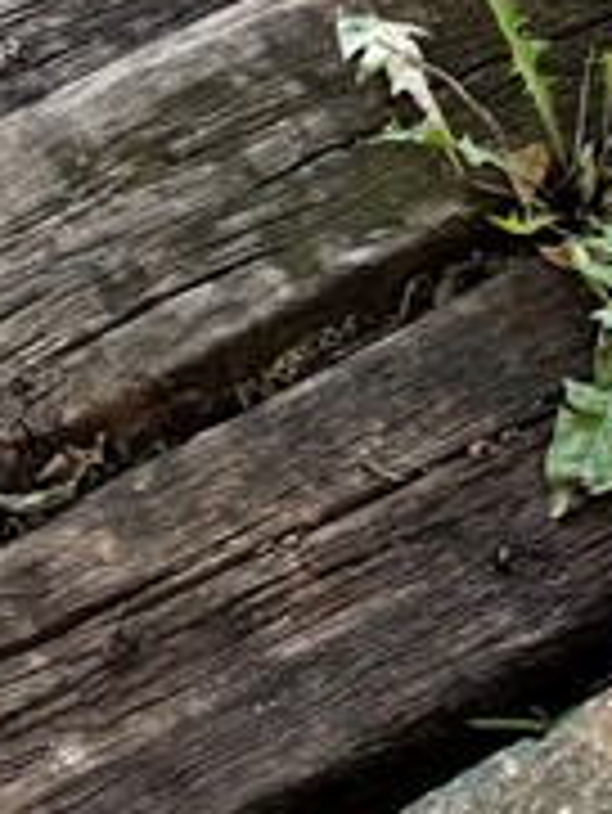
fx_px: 3202
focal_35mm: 136
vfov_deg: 11.5
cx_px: 176
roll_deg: +0.4
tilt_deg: -28.3
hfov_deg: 10.9
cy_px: -1237
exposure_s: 1/186
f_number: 1.78
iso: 64
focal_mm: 6.76
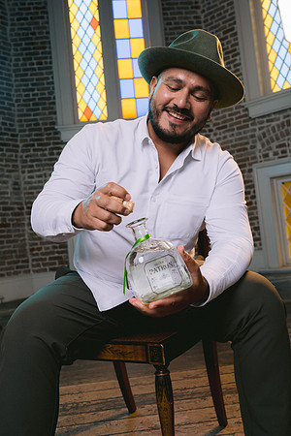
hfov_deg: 37.9
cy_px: 218
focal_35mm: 35
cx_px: 146
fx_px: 424
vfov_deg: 54.4
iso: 200
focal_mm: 35
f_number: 5.6
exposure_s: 1/125
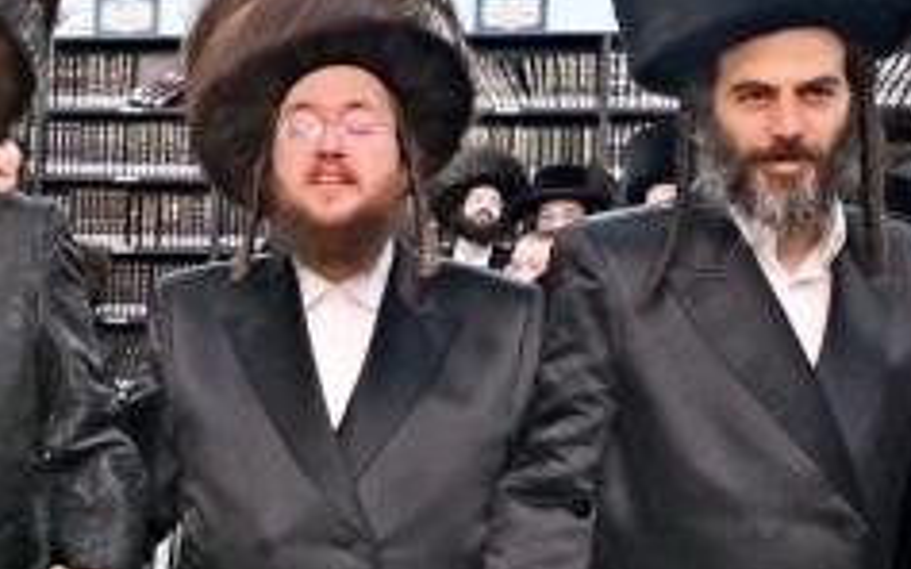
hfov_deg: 27.9
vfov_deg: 19.7
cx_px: -135
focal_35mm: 66
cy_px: 344
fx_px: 1638
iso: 640
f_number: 2.8
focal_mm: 10
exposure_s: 1/250
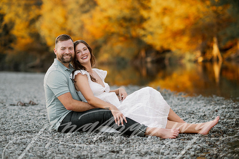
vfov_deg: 16.1
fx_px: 564
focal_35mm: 85
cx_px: 120
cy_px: 80
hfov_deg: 23.9
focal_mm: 85
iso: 200
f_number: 2
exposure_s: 1/400
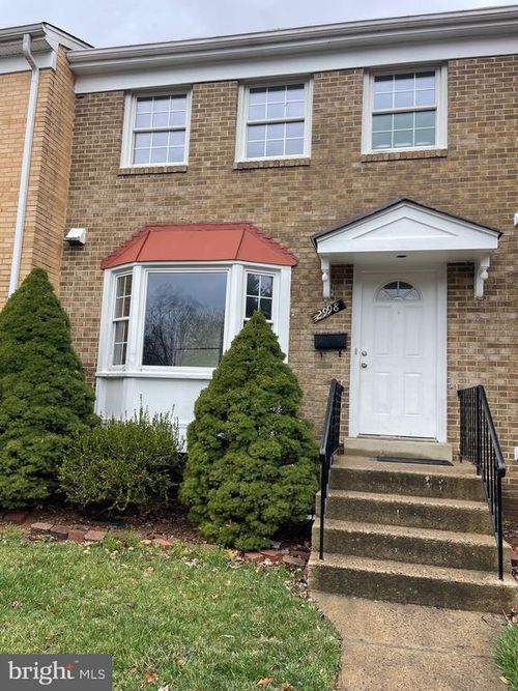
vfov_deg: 69.4
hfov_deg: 54.9
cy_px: 346
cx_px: 259
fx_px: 499
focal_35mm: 25
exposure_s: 1/881
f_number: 1.6
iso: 32
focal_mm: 5.1
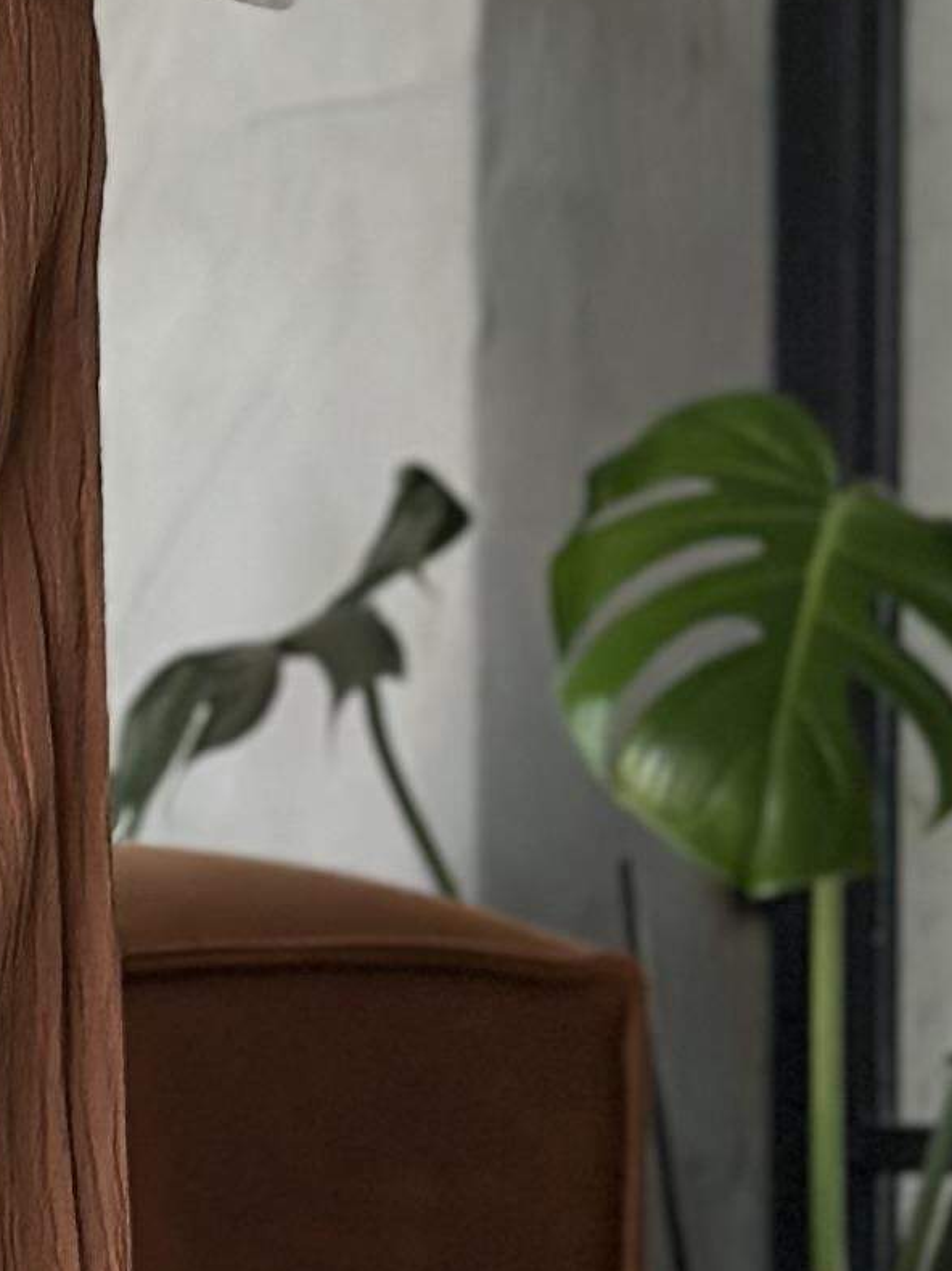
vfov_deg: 8.1
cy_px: 853
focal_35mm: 245
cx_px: -756
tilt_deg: +0.9
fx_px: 8989
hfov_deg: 6.0
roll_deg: -0.5
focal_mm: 6.86
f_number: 1.78
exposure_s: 1/60
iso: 250
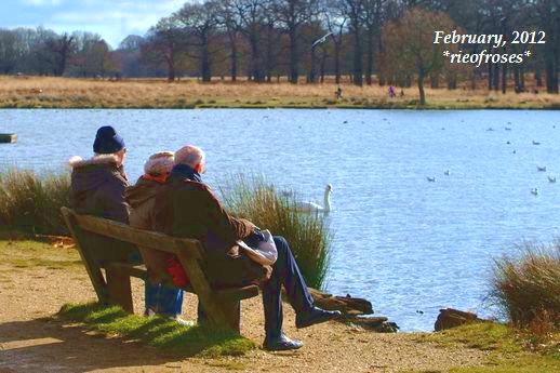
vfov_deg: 13.0
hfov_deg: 19.5
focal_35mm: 105
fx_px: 1633
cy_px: 186
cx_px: 280
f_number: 8
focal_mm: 70
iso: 100
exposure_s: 1/250
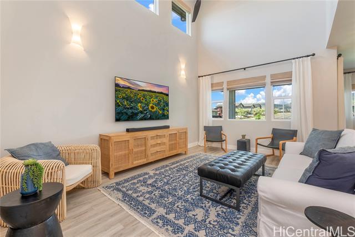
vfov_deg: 77.3
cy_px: 118
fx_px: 148
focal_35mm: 15
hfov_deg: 100.4
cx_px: 178
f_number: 8
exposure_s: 1/20
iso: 250
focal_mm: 10
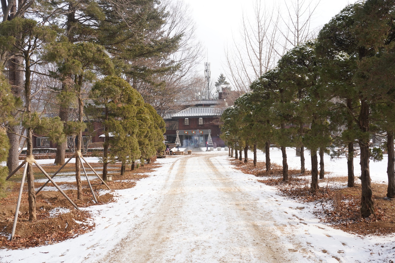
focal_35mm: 32
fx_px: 351
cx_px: 198
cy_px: 132
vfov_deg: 41.1
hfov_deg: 58.7
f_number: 14
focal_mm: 32
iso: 400
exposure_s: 1/100
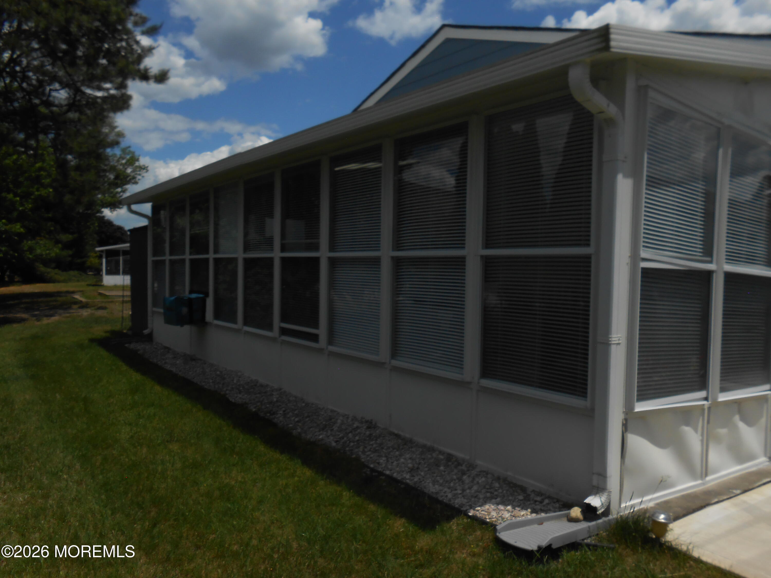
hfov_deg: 67.3
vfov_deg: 53.1
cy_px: 289
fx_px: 579
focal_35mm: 26
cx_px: 386
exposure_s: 1/2000
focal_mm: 4.6
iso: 80
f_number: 3.5
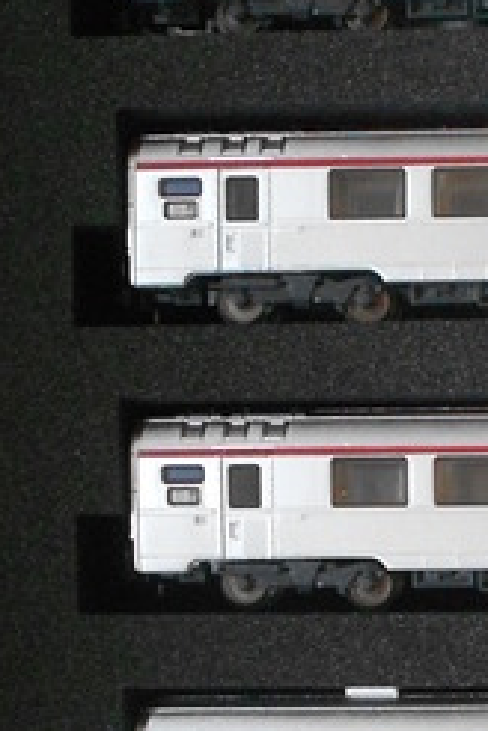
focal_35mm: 98
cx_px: 622
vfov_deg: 20.5
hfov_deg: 13.5
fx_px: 1993
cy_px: 630
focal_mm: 5.1
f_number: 3.4
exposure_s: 1/30
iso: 320
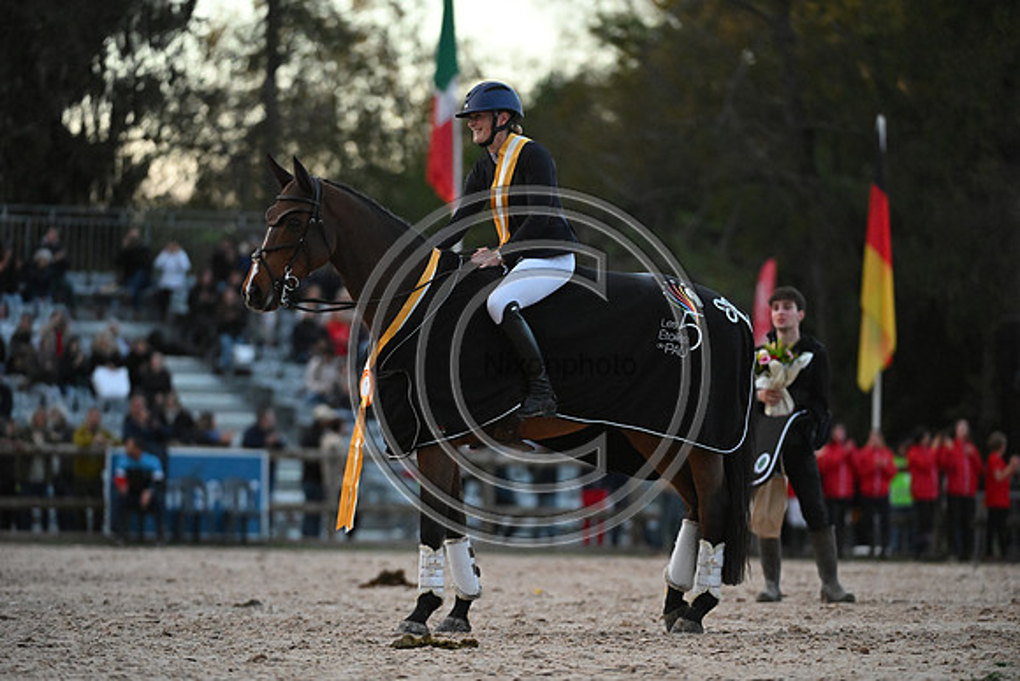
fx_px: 7935
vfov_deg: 4.9
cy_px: 340
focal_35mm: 280
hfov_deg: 7.4
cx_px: 510
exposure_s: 1/1000
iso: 8000
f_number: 4.5
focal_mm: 280
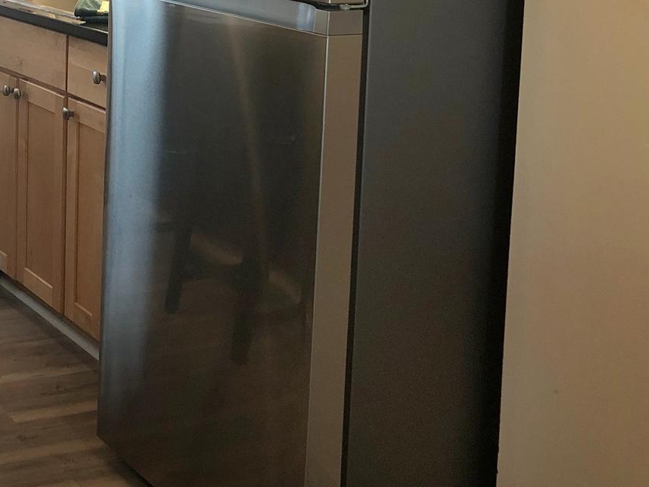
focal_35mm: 68
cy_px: -12
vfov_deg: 20.8
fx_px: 1275
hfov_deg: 26.9
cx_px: -4
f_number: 1.8
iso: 40
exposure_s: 1/15
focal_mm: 4
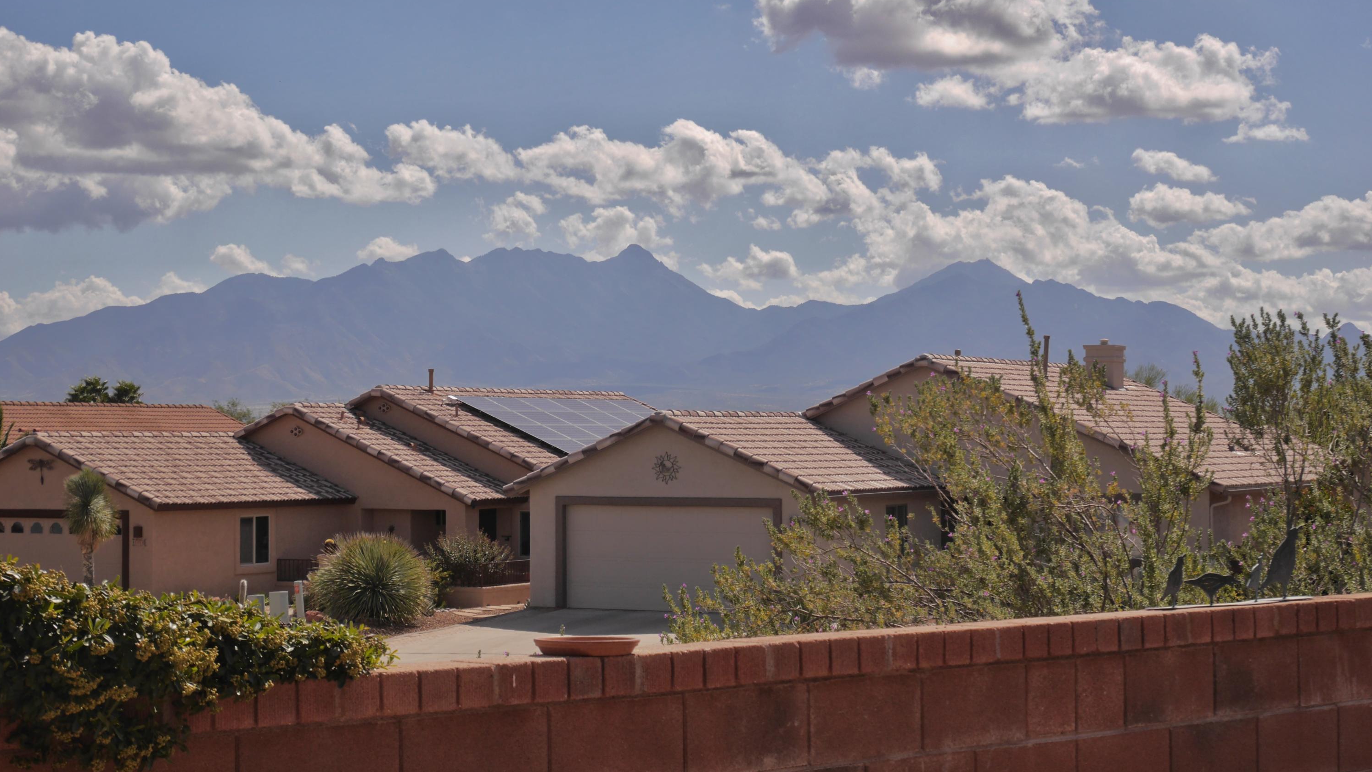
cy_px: 372
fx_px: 2547
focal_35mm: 70
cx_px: 685
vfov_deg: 17.2
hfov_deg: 30.2
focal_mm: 32
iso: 160
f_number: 6.3
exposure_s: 1/1300
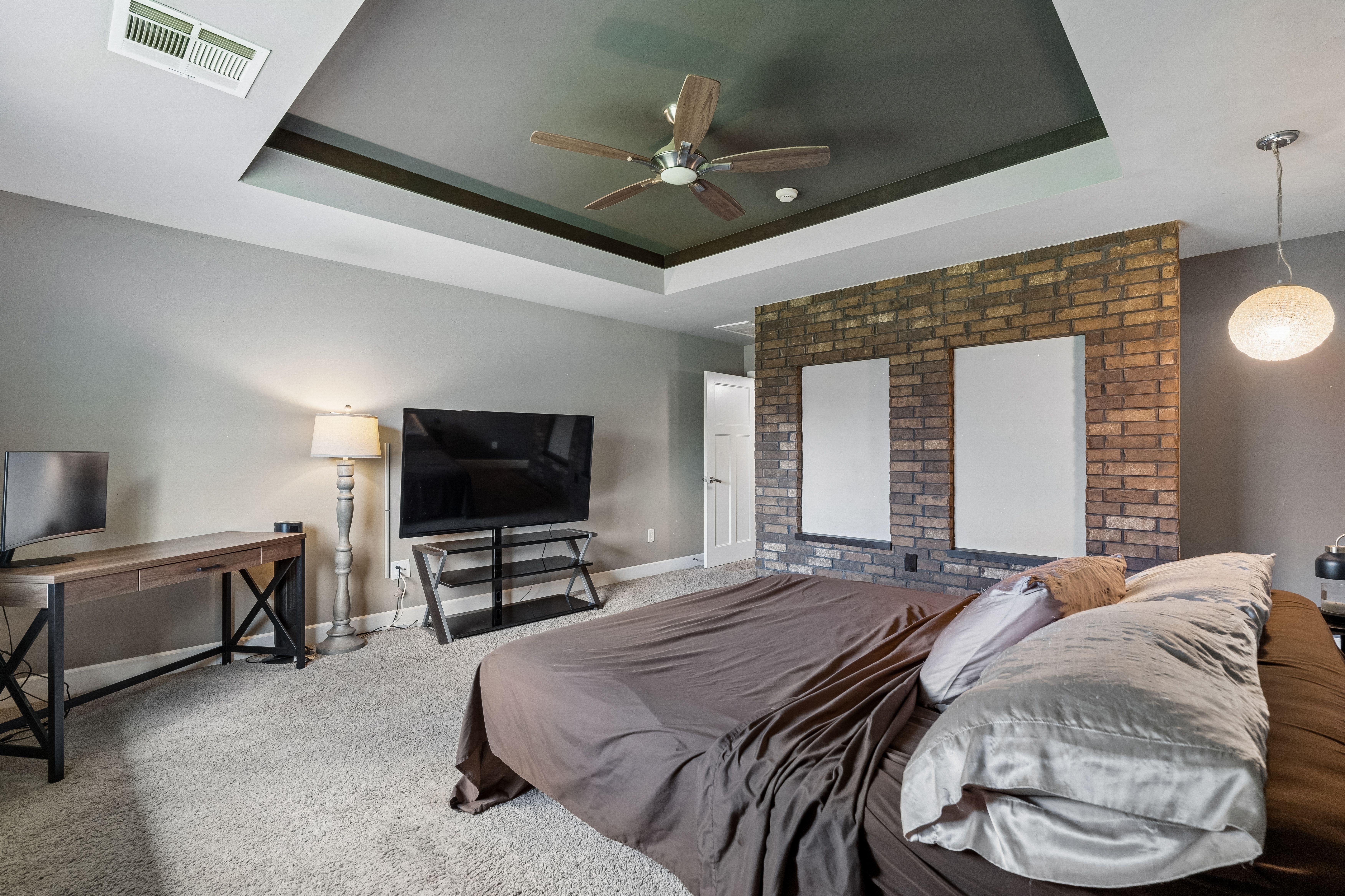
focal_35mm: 16
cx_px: 672
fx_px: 598
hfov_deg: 96.7
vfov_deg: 73.7
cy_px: 448
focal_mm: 16
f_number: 8
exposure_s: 1/50
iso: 800
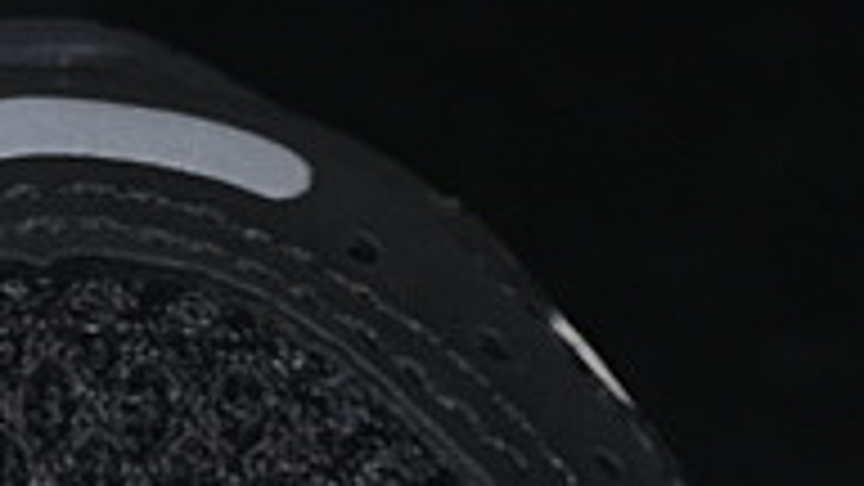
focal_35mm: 443
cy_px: 1508
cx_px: 45
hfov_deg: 4.9
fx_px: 10149
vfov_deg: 2.7
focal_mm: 50
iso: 160
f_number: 6.3
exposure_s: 1/50
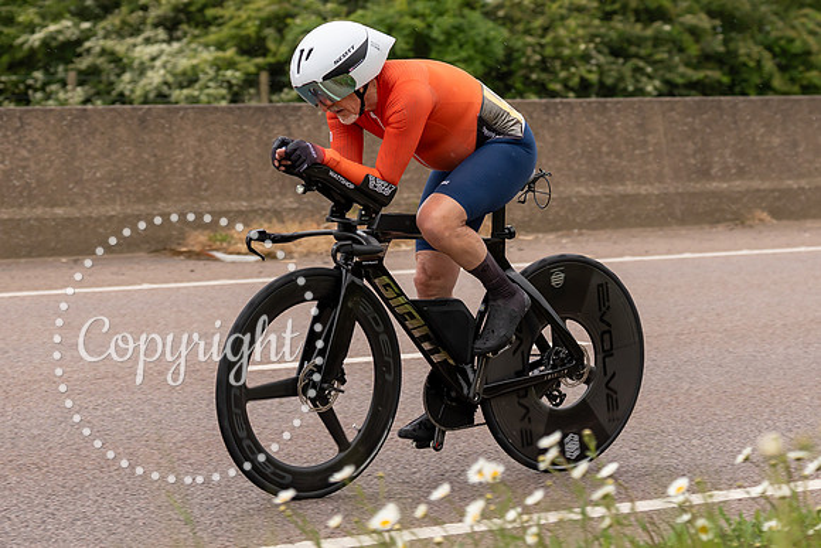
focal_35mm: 136
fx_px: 3110
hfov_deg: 15.0
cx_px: 433
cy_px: 142
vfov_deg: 10.0
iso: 320
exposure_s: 1/1000
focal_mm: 70
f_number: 3.5
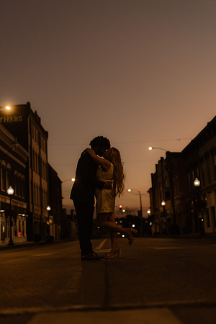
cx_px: 108
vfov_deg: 39.6
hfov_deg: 27.0
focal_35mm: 50
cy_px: 162
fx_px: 450
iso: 1000
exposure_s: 1/1250
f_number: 1.4
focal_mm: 50
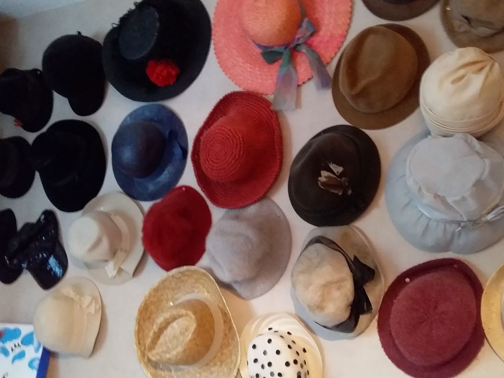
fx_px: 451
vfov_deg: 45.4
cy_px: 189
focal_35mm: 31
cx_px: 252
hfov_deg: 58.4
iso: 250
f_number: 2.2
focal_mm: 3.3
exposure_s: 1/20
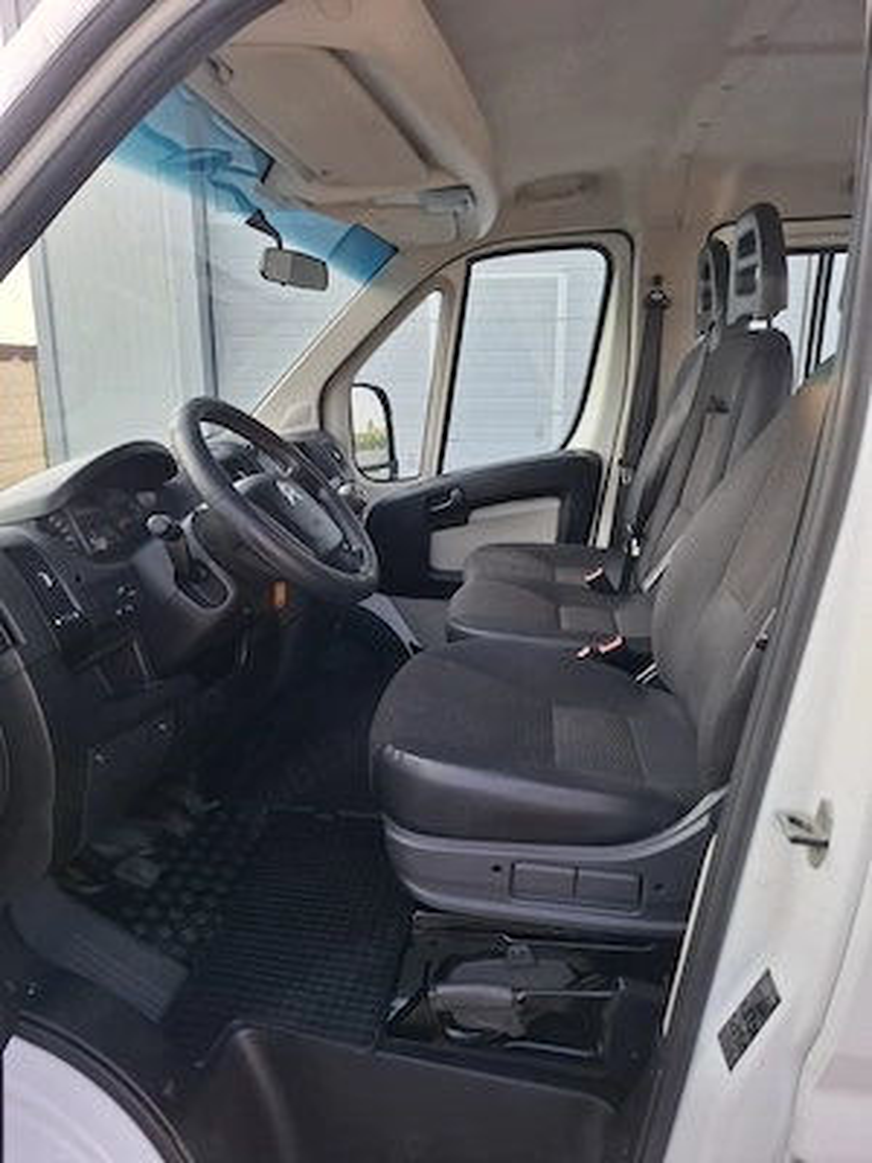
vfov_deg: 73.9
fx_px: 773
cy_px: 582
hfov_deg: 58.9
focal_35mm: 23
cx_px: 436
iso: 50
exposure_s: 1/171
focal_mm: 5.54
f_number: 1.8
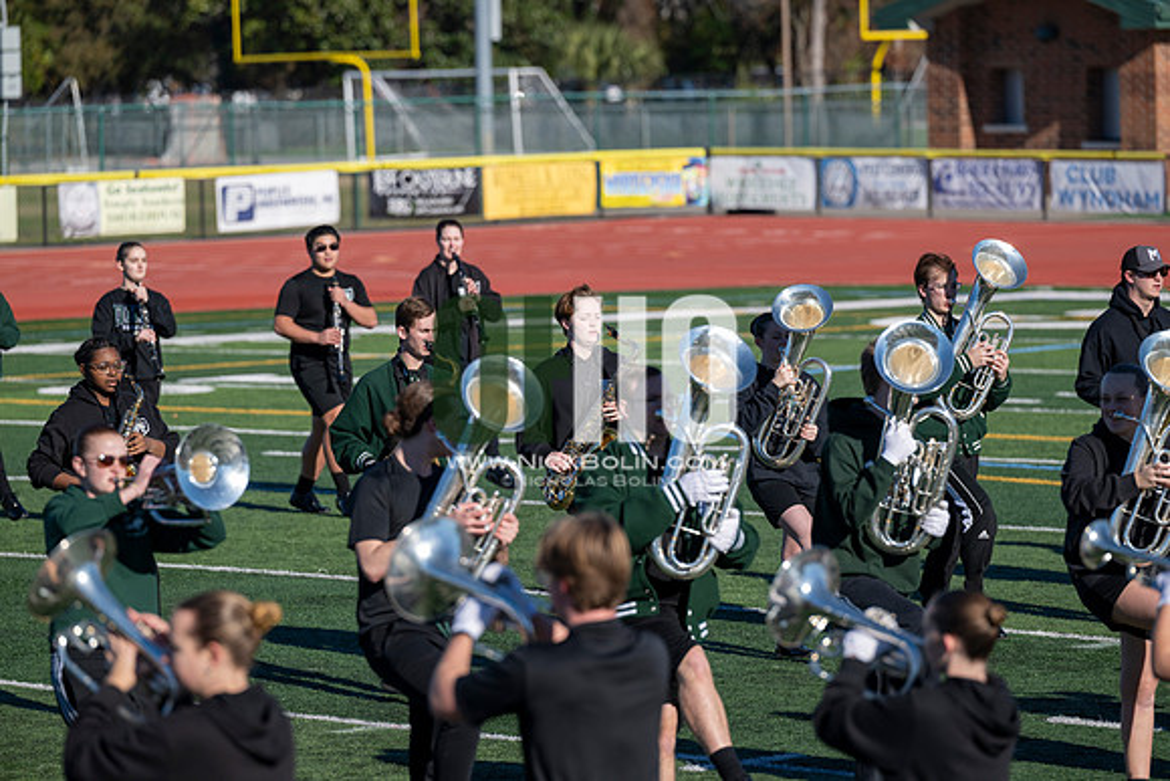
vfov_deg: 6.9
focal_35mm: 200
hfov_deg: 10.3
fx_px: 6501
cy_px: 390
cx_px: 585
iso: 160
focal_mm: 200
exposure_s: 1/2000
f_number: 4
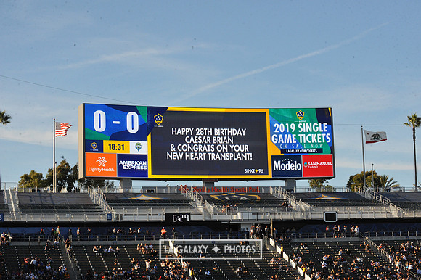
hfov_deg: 23.7
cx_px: 210
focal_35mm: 86
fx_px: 1005
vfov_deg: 15.9
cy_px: 140
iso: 1600
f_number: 16
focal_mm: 86
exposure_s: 1/1000
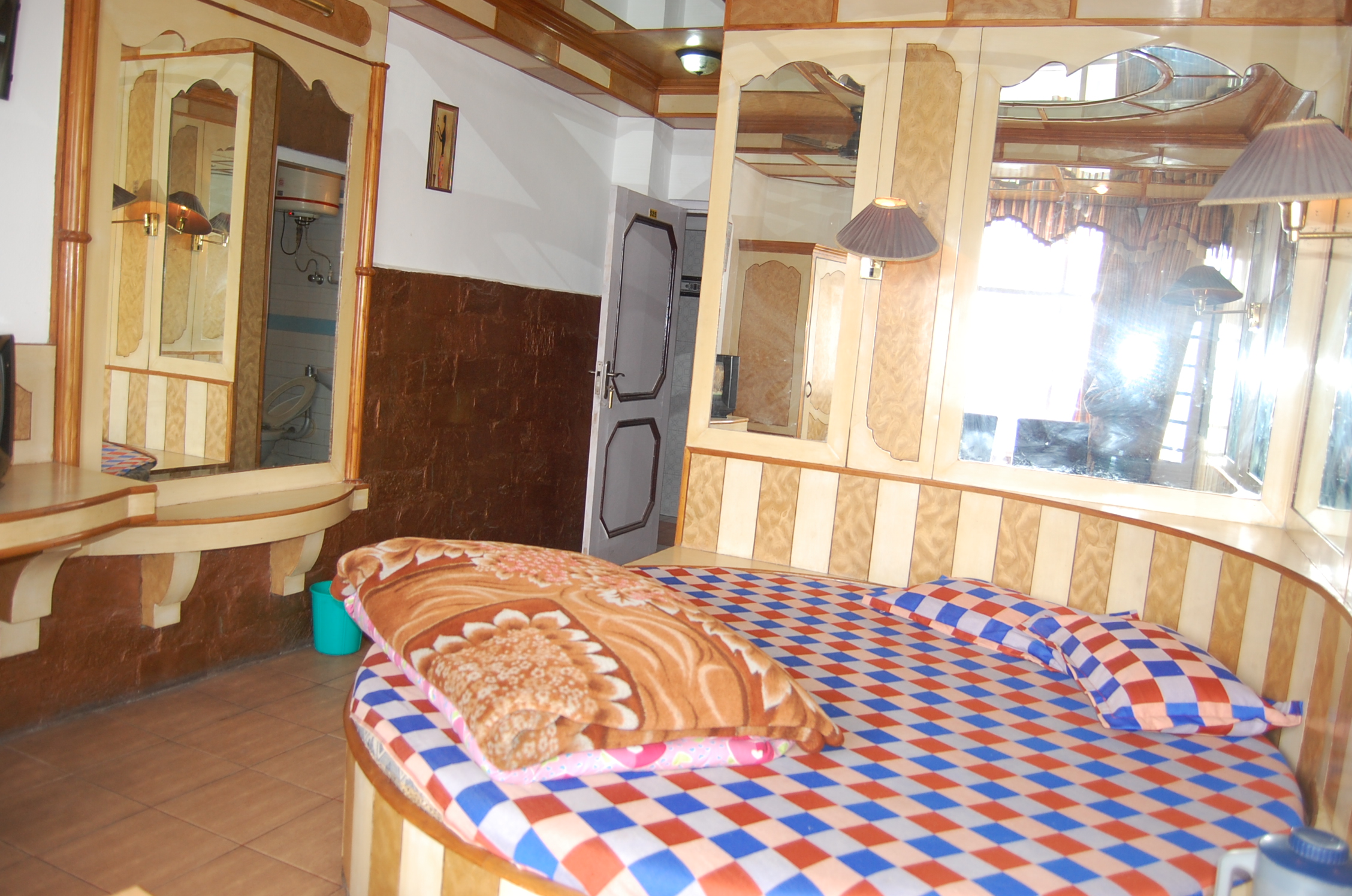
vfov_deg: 47.8
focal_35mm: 27
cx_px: 676
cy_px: 448
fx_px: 1012
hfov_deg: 67.5
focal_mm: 18
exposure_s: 1/60
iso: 400
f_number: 3.5
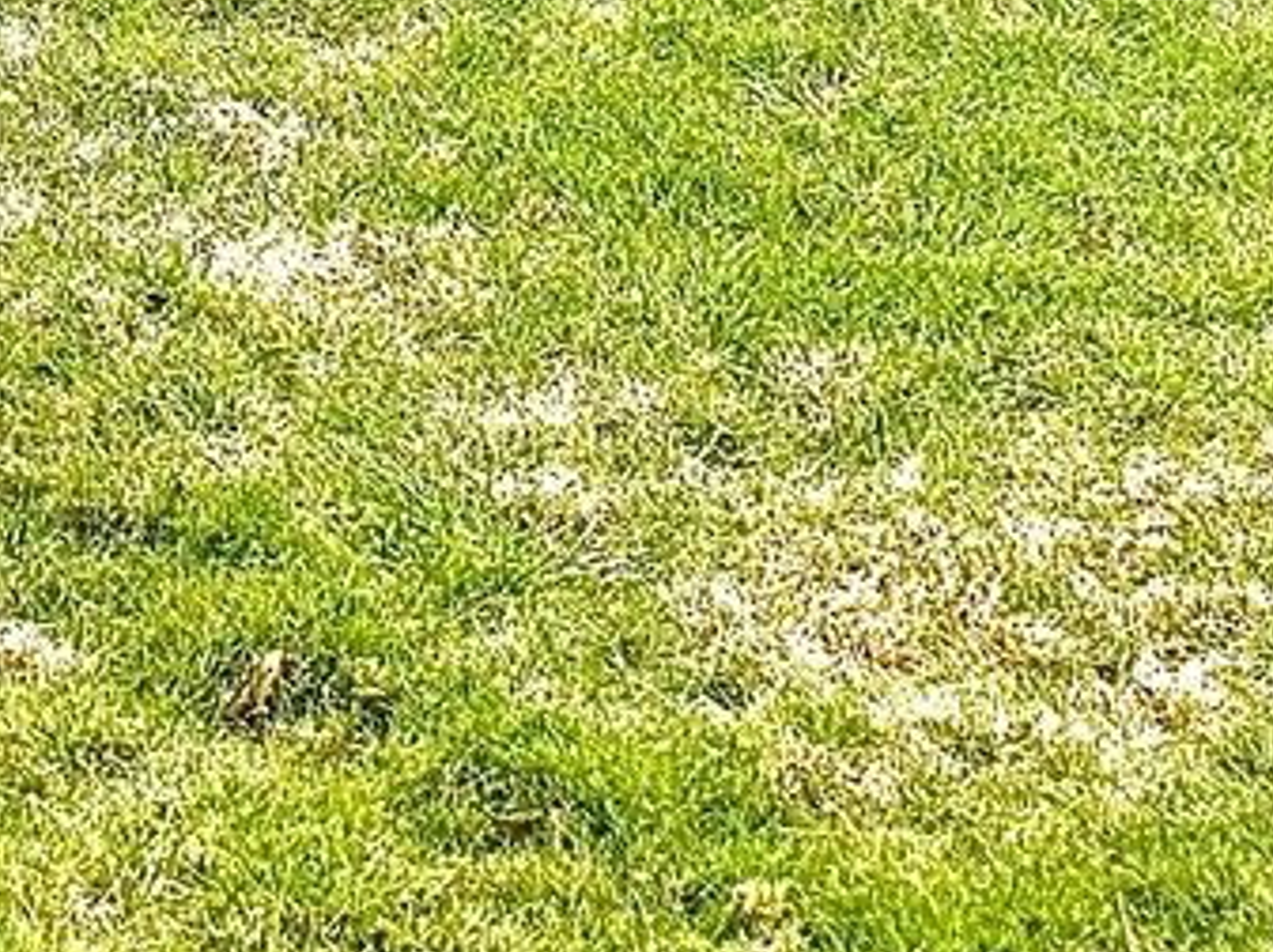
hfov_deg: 12.9
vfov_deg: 8.7
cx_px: -567
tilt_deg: -3.3
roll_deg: +0.4
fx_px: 5363
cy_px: -1692
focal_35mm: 146
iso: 100
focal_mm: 6.76
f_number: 1.78
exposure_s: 1/4405
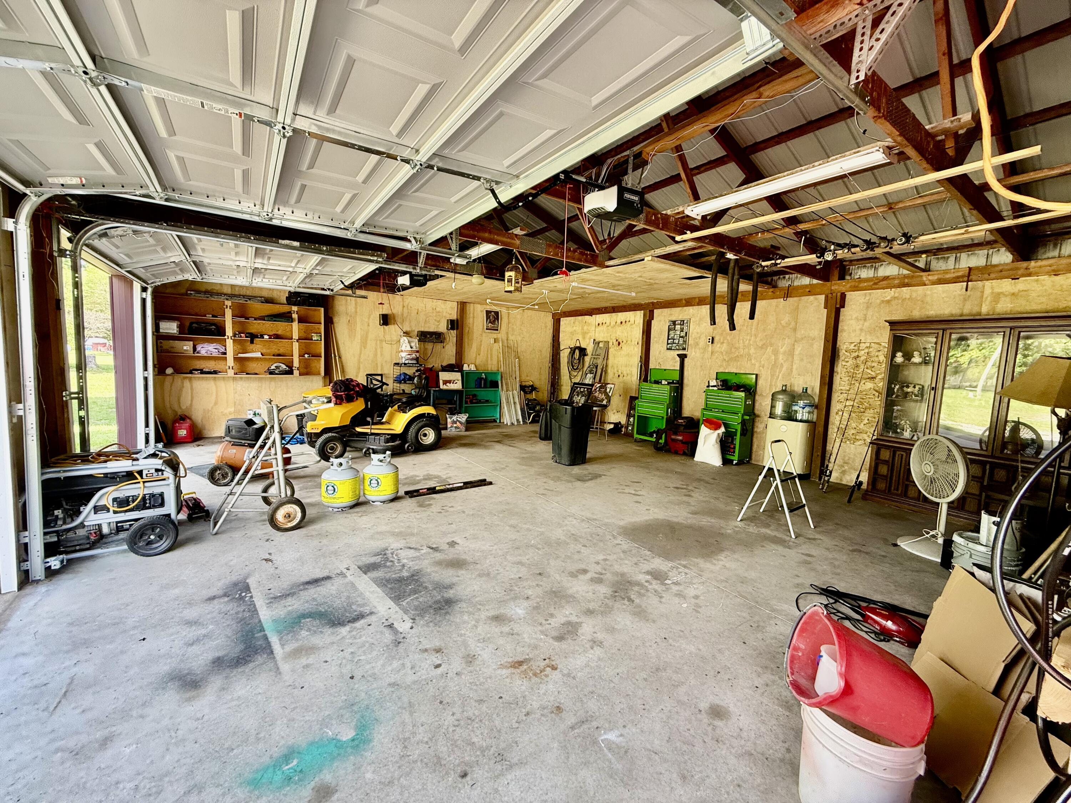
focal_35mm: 14
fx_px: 433
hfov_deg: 102.1
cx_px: 536
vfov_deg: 85.7
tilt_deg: -5.7
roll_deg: -2.8
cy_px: 402
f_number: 2.2
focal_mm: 2.22
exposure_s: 1/99
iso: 125
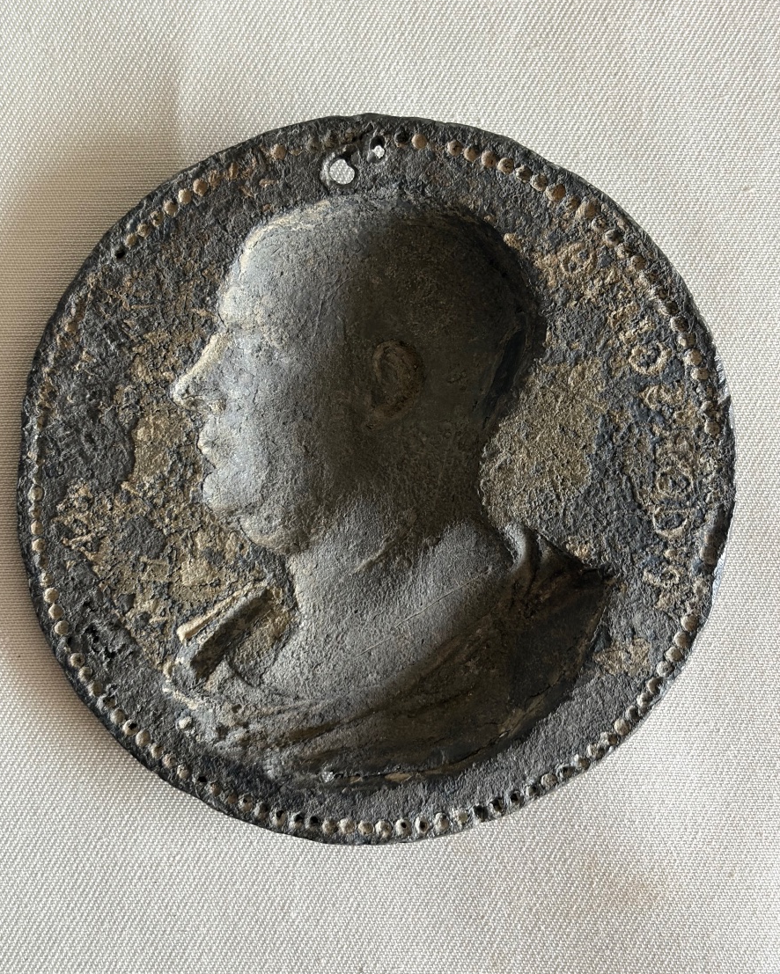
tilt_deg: -86.7
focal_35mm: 55
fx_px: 1587
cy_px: 487
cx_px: 385
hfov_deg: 27.6
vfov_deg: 34.1
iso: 160
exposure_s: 1/54
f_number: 1.6
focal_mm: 5.96
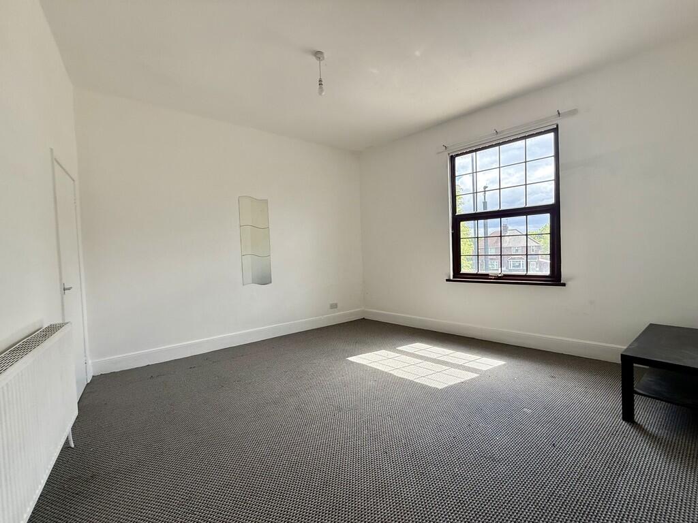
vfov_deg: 85.7
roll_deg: +1.8
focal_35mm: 14
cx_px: 349
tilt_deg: -0.7
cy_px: 262
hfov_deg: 102.1
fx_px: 282
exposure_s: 1/242
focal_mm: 2.22
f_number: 2.2
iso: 64
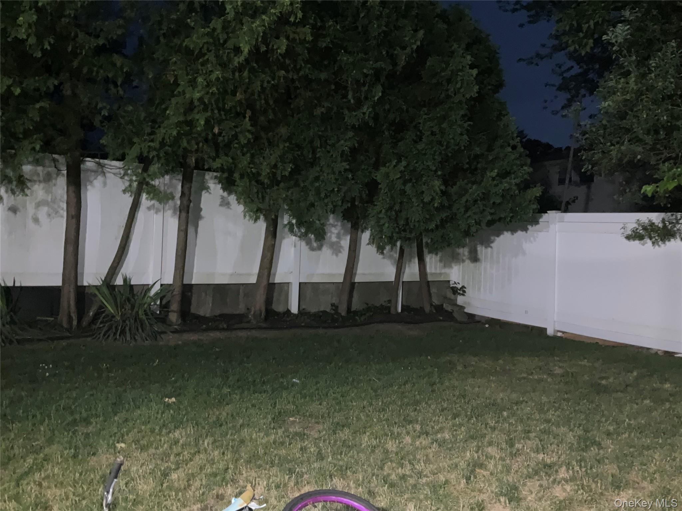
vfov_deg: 48.2
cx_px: 341
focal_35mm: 29
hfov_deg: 61.7
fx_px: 571
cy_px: 256
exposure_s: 1/16
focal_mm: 3
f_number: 1.8
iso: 200
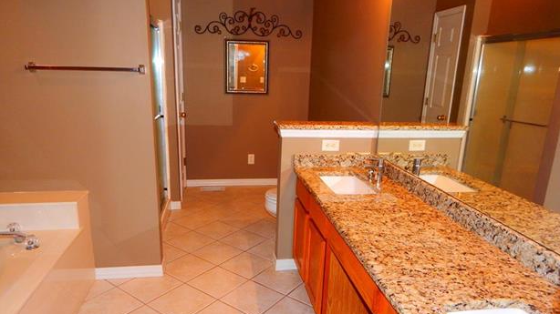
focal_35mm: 25
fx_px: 371
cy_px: 173
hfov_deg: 74.1
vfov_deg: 45.9
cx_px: 276
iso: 200
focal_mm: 4
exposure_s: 1/30
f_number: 3
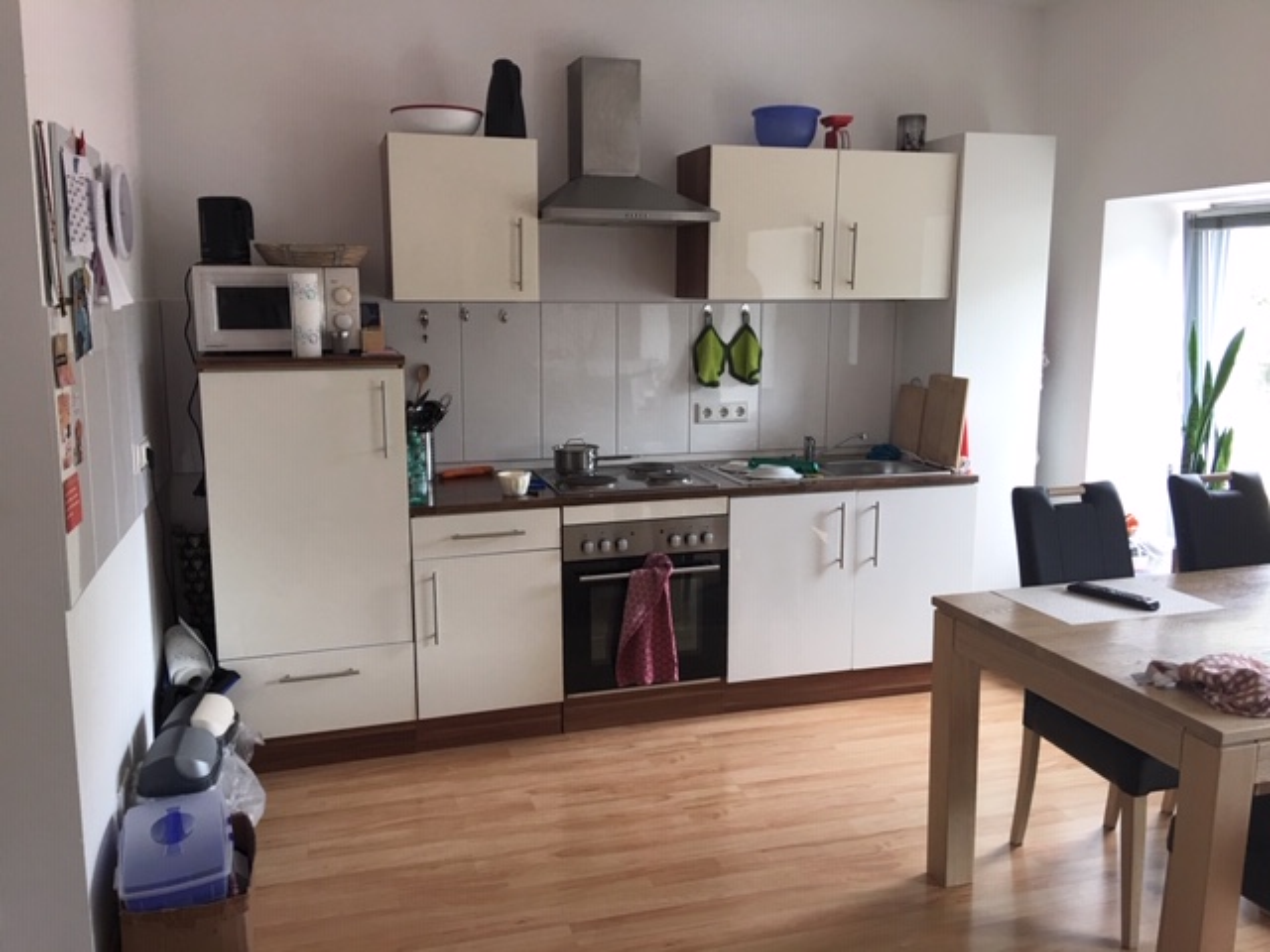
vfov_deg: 48.2
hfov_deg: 61.7
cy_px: 476
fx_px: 1064
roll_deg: -0.9
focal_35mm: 29
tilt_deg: -8.6
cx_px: 635
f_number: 2.2
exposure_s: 1/33
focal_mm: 4.15
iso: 32
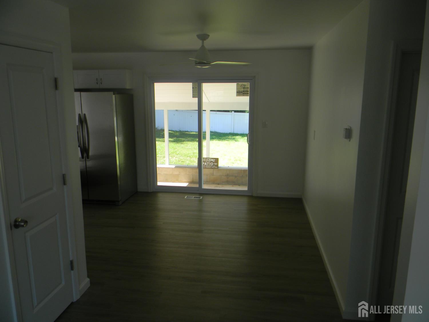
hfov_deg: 63.4
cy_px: 161
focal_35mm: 28
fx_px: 347
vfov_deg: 49.7
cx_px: 214
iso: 80
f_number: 3.5
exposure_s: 1/64.8
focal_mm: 5
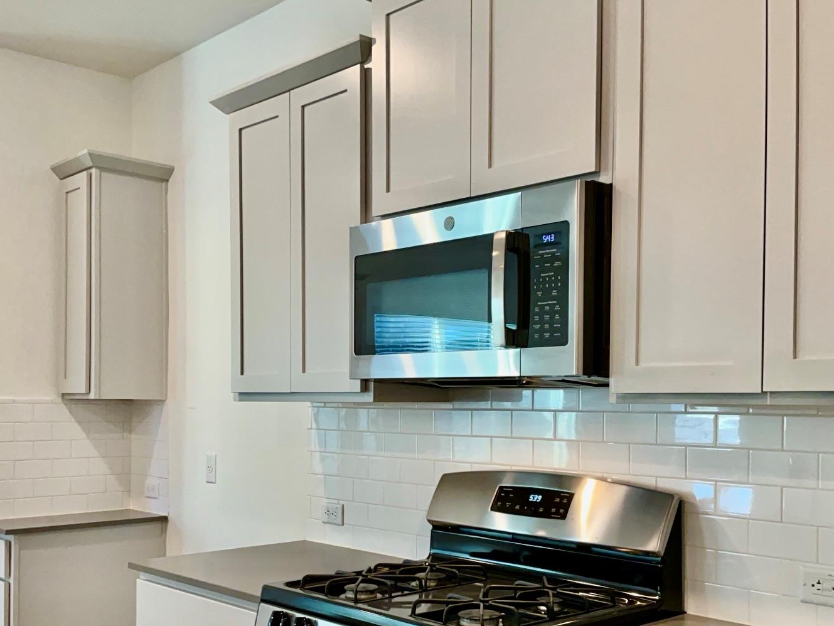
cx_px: 429
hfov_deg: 47.9
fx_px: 940
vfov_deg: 36.5
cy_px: 405
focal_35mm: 39
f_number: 1.8
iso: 100
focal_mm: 3
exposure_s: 1/60
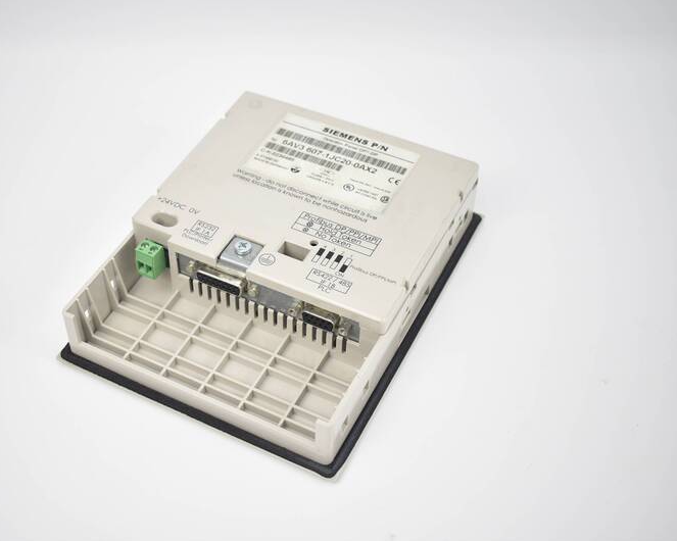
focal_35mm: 51
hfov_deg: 36.5
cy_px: 271
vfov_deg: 29.7
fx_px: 1022
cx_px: 271
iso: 200
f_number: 4.2
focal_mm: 30
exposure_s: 1/50
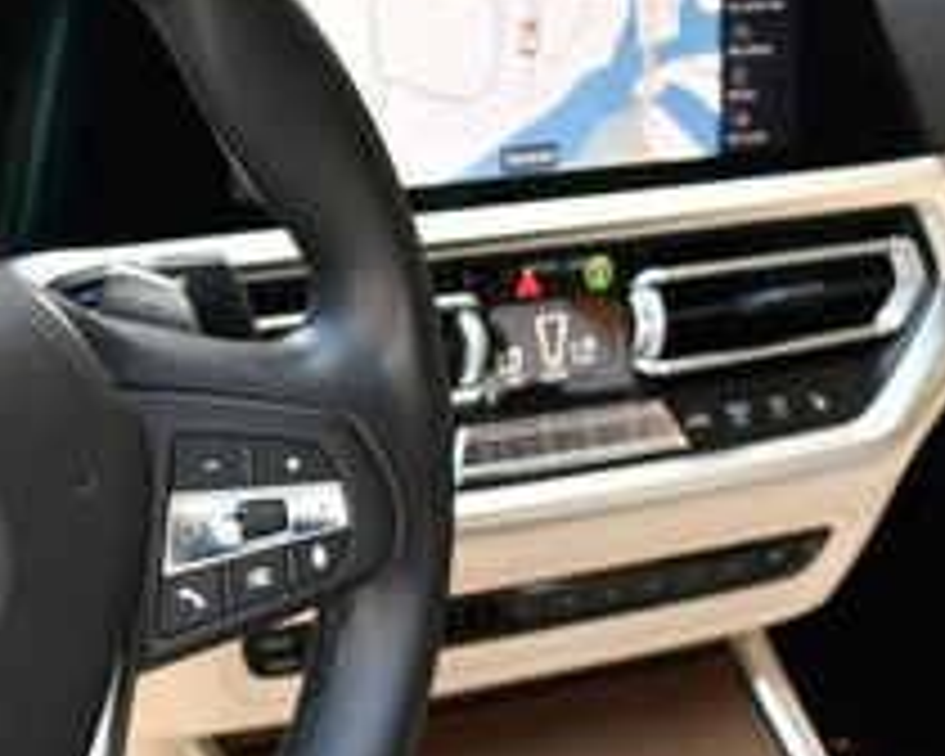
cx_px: 32
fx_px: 2881
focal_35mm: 103
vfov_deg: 14.9
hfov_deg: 18.2
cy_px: 549
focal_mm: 18
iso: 800
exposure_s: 1/250
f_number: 3.5
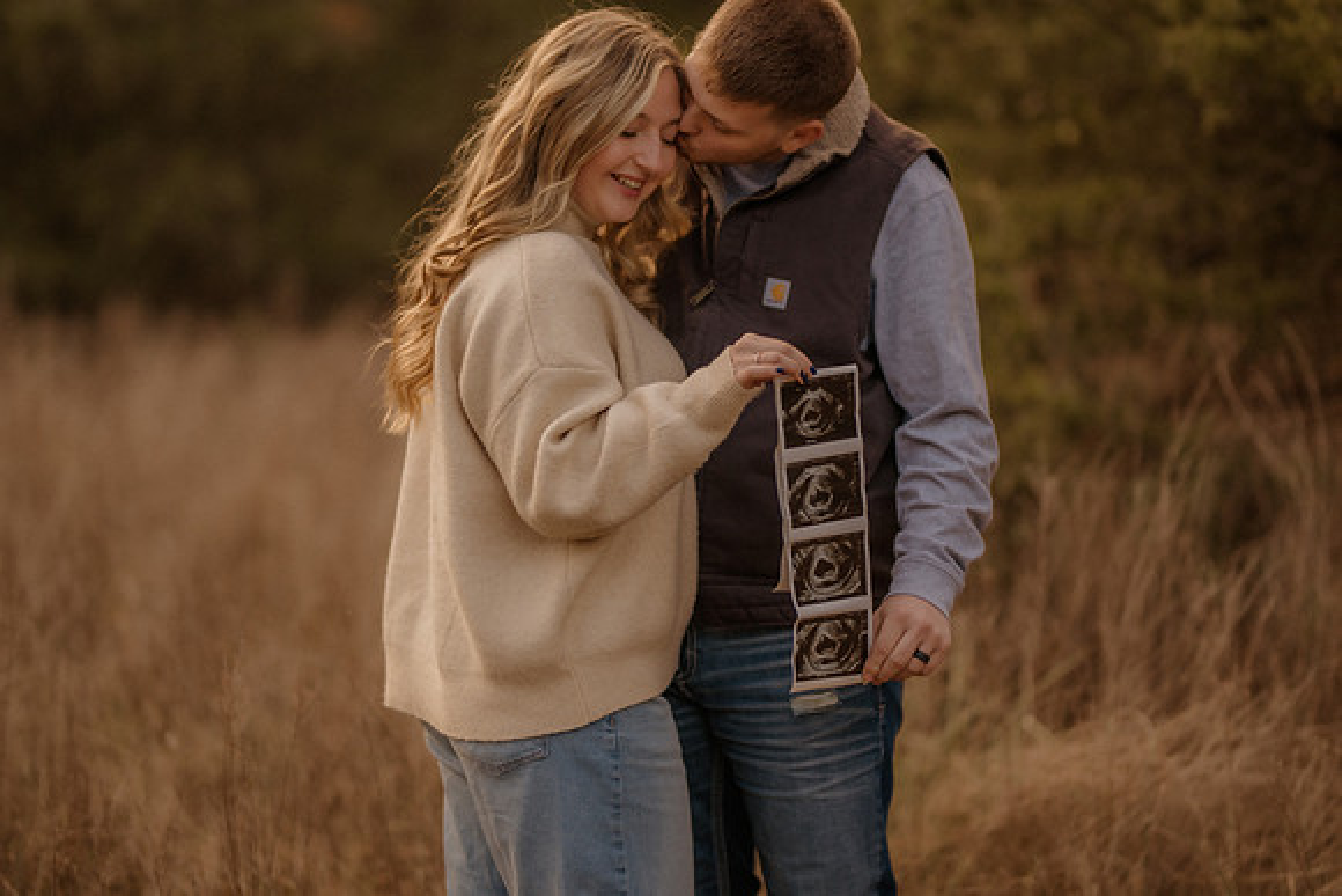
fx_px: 3169
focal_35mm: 85
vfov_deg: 16.1
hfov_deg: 23.9
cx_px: 671
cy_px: 448
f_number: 1.4
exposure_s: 1/1000
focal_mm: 85
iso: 320
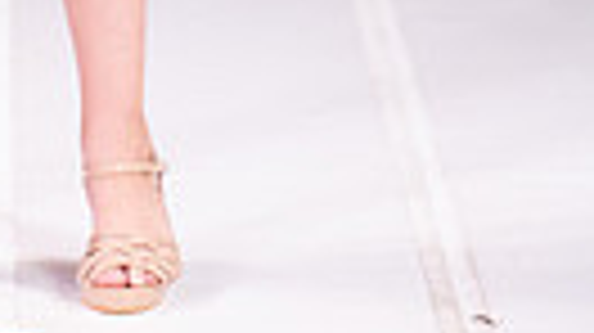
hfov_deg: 5.4
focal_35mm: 400
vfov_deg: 3.0
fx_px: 6295
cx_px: -74
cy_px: -544
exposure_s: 1/400
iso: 2000
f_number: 5.6
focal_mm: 112
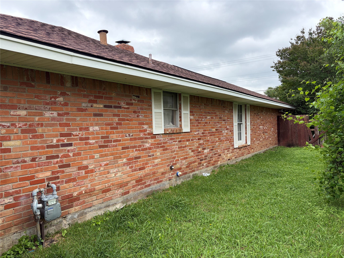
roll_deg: +2.6
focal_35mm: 26
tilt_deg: -0.9
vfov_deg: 53.1
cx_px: 172
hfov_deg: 67.3
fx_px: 258
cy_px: 129
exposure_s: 1/1667
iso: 64
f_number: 1.6
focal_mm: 5.96
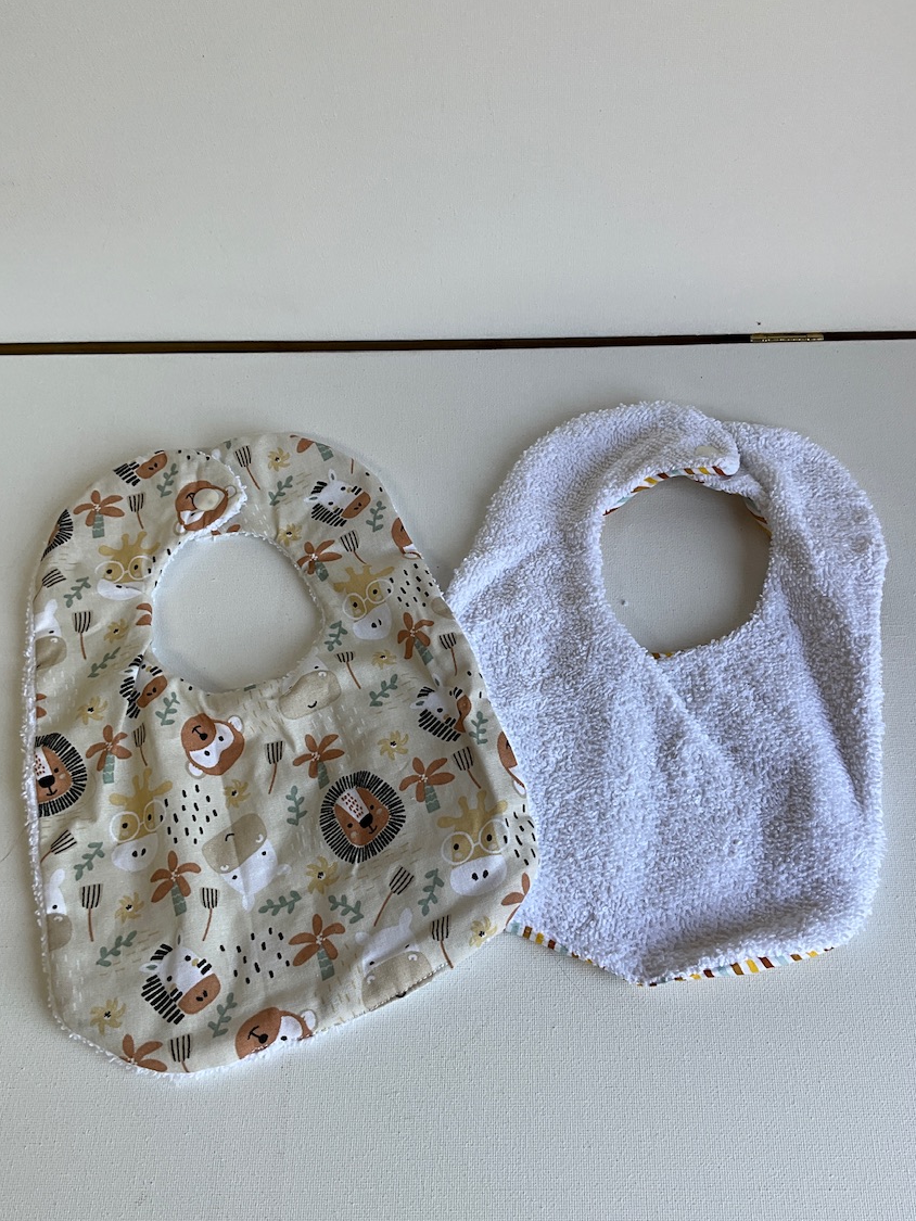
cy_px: 653
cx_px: 468
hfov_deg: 43.0
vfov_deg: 55.3
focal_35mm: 33
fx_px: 1164
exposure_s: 1/102
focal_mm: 3
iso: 16
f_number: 1.8
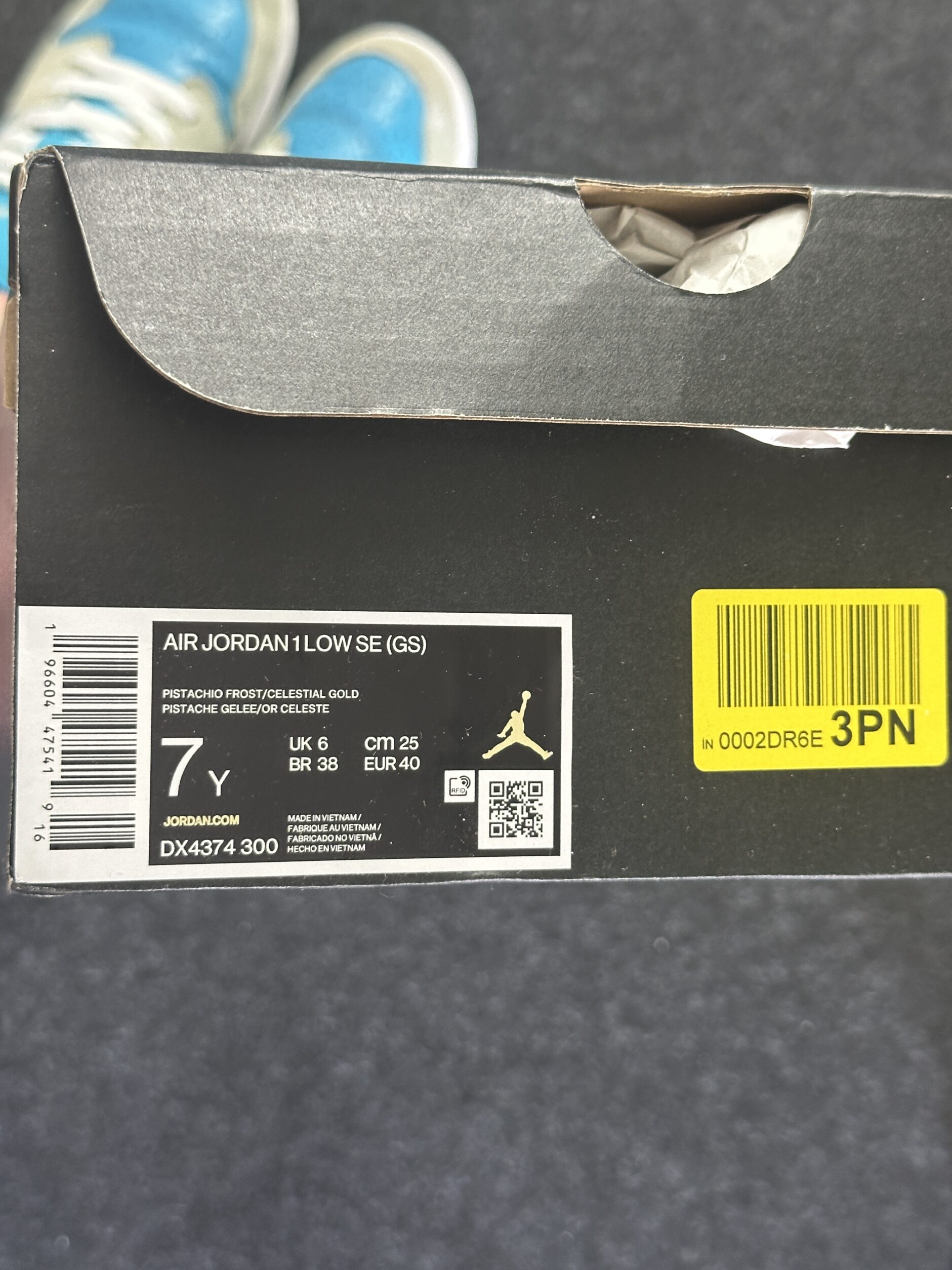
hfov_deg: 29.7
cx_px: 478
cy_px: 630
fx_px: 1797
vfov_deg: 38.9
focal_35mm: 49
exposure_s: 1/33
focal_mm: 6.86
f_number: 1.78
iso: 250
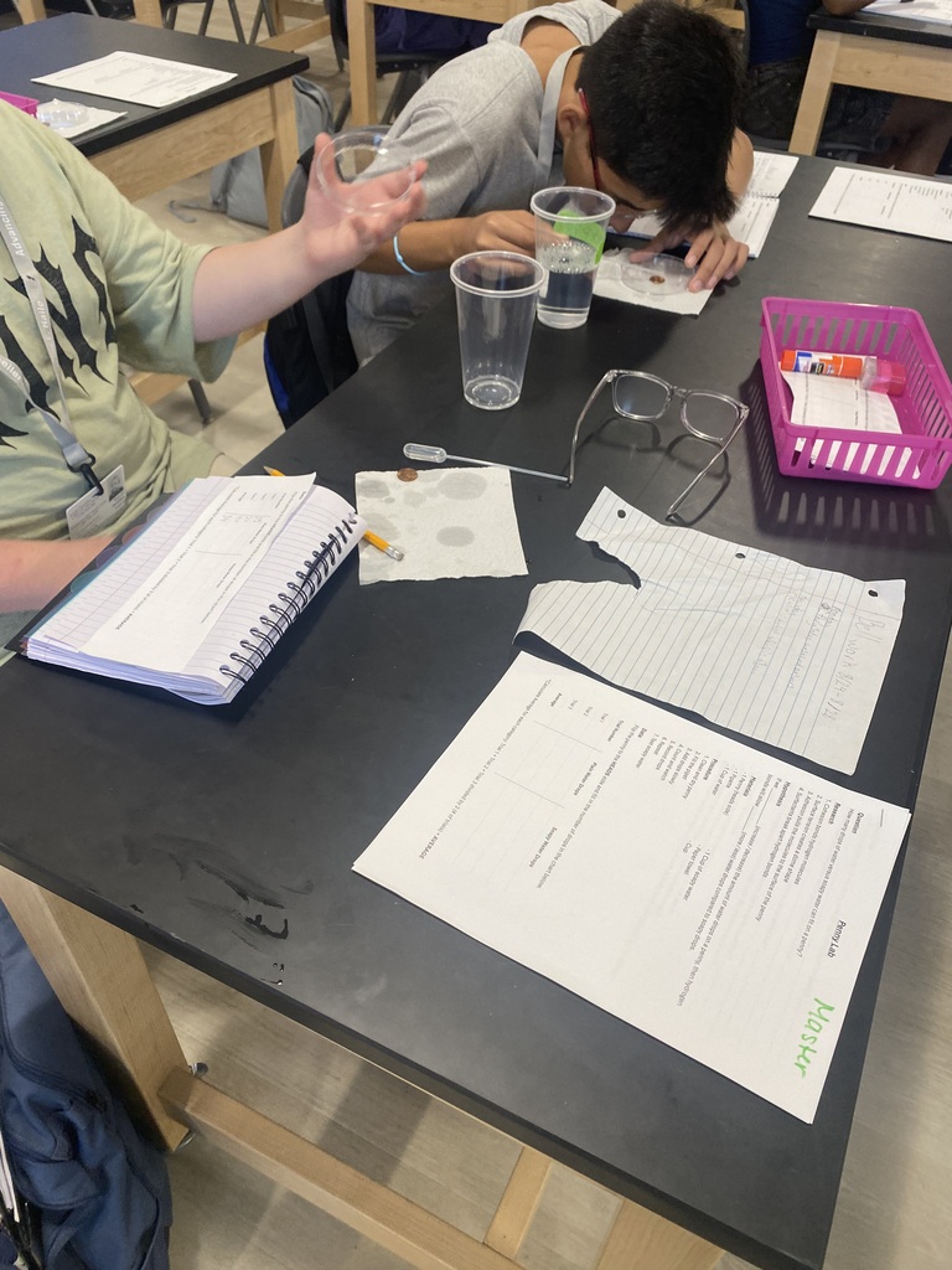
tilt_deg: -42.5
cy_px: 635
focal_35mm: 26
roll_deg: -1.2
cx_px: 476
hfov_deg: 53.1
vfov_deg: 67.3
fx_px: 953
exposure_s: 1/120
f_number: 1.8
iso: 125
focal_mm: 4.25
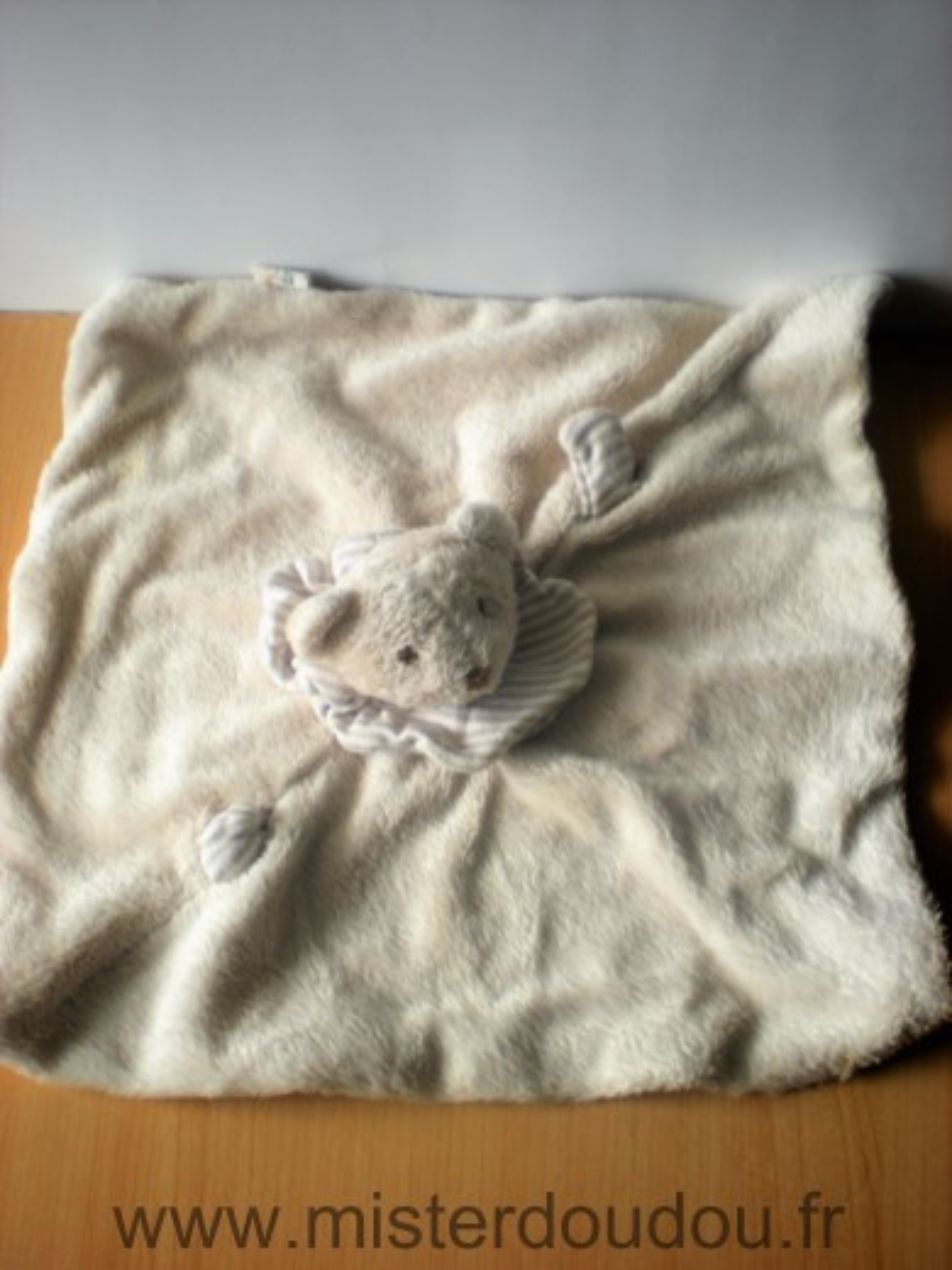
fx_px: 1393
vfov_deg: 49.0
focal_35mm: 38
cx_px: 476
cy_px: 635
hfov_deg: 37.7
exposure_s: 1/117
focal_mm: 6.3
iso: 64
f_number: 3.1
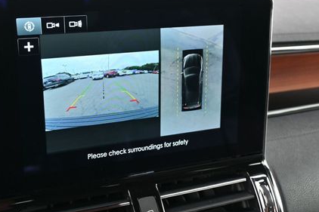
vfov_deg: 27.0
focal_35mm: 50
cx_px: 112
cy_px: 102
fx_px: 443
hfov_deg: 39.2
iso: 400
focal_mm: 22
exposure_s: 1/160
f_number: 4
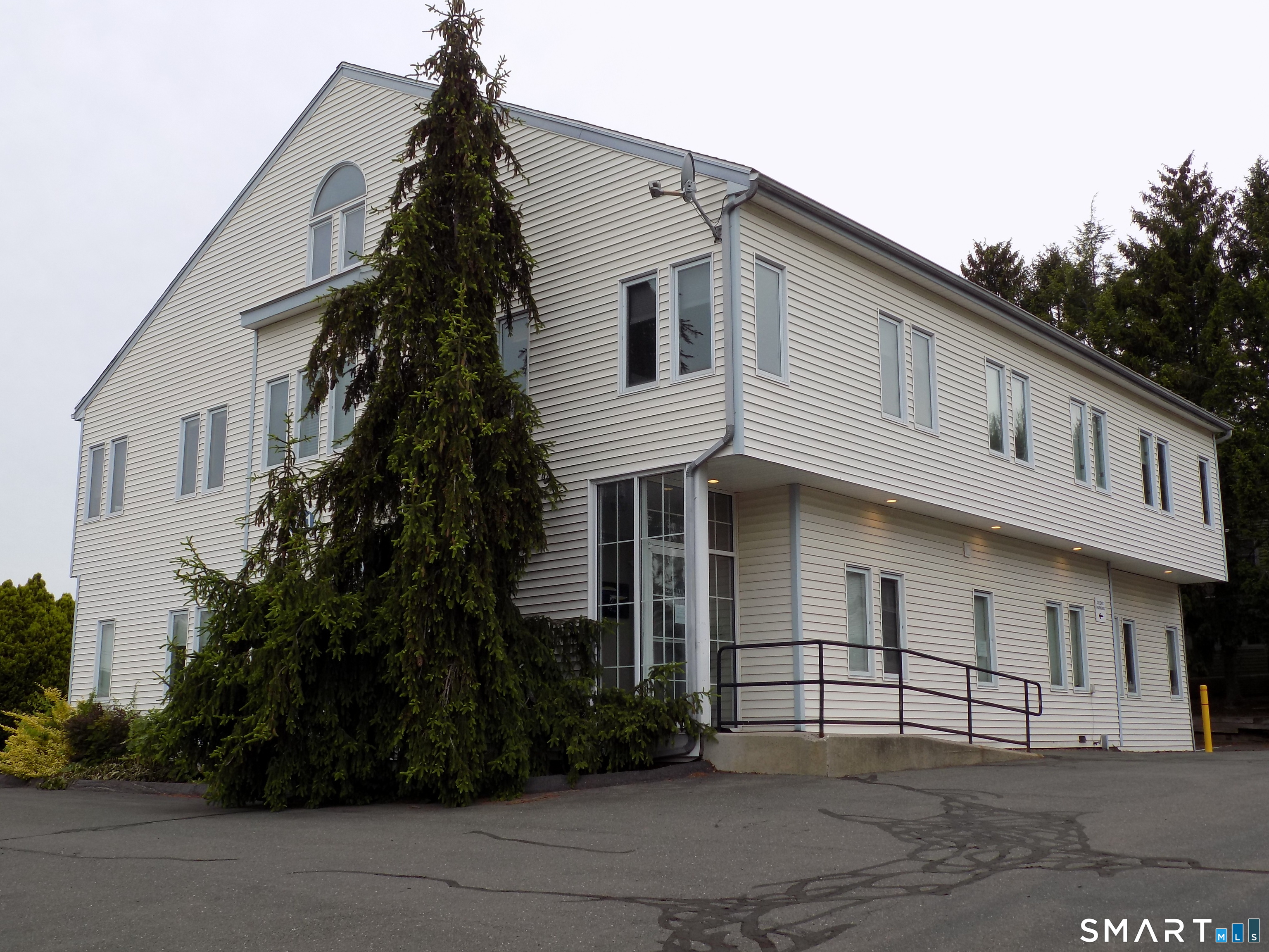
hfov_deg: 54.0
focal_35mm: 34
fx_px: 1246
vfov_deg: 41.8
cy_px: 476
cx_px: 634
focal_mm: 6.1
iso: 80
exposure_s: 1/160
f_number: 3.4
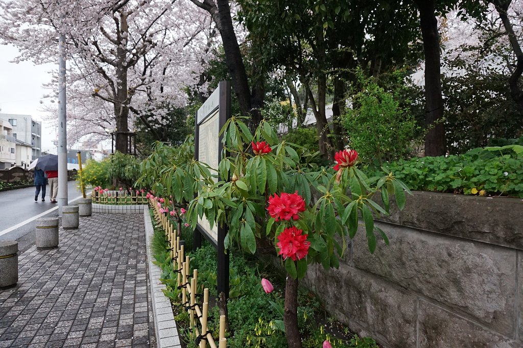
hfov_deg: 73.8
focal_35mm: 24
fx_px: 348
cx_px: 262
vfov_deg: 53.1
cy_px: 174
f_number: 3.5
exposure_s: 1/160
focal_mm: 16
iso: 1600
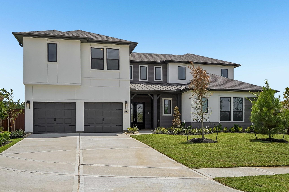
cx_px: 144
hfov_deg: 58.7
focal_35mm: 32
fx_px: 257
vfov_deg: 41.1
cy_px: 96
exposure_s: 1/2000
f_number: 8
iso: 500
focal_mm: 32
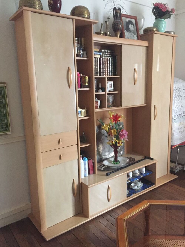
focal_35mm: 29
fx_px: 207
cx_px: 92
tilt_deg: -9.1
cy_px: 124
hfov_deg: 48.2
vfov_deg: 61.7
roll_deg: +2.4
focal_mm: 4.15
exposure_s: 1/17
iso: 400
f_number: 2.2
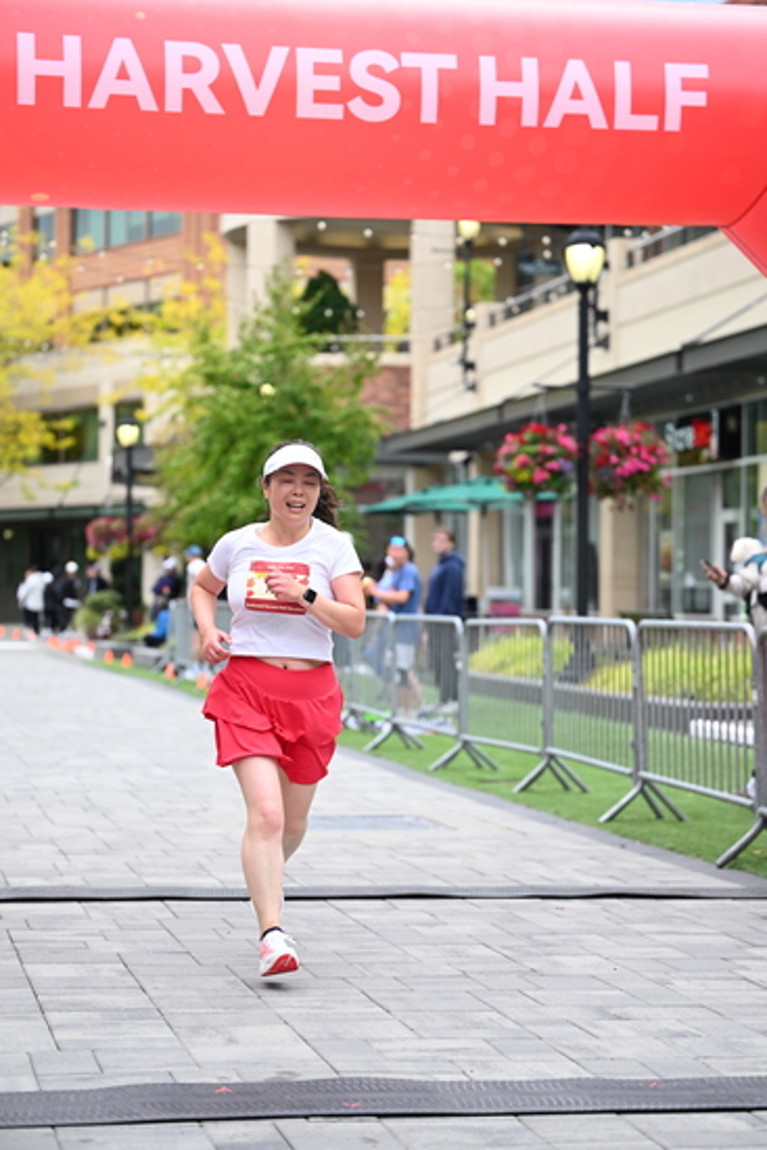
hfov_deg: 16.9
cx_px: 384
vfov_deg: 25.1
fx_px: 2587
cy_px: 575
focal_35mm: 81
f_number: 2.8
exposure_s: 1/2000
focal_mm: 81
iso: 640
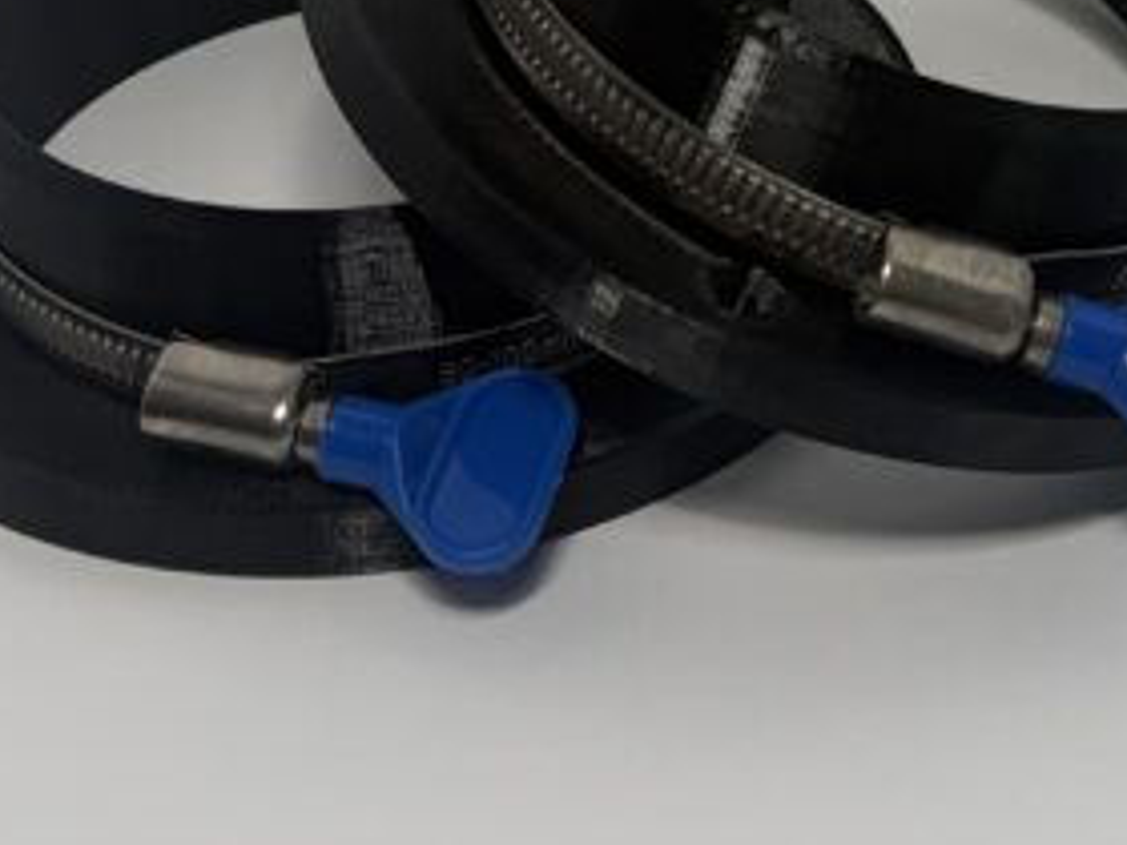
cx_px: 1107
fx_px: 3093
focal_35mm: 95
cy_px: -483
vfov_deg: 14.4
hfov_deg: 20.1
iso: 64
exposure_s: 1/122
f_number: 1.6
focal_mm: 5.96
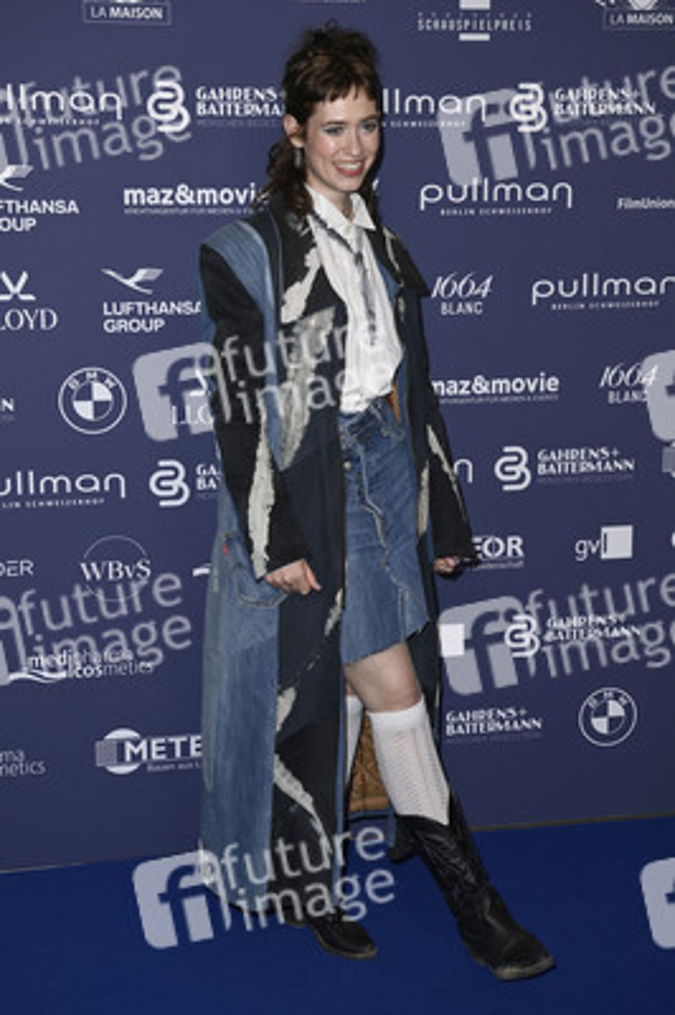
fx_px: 1578
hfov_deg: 24.2
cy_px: 508
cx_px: 338
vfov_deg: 35.7
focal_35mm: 56
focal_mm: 56
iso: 320
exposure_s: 1/250
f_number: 5.6
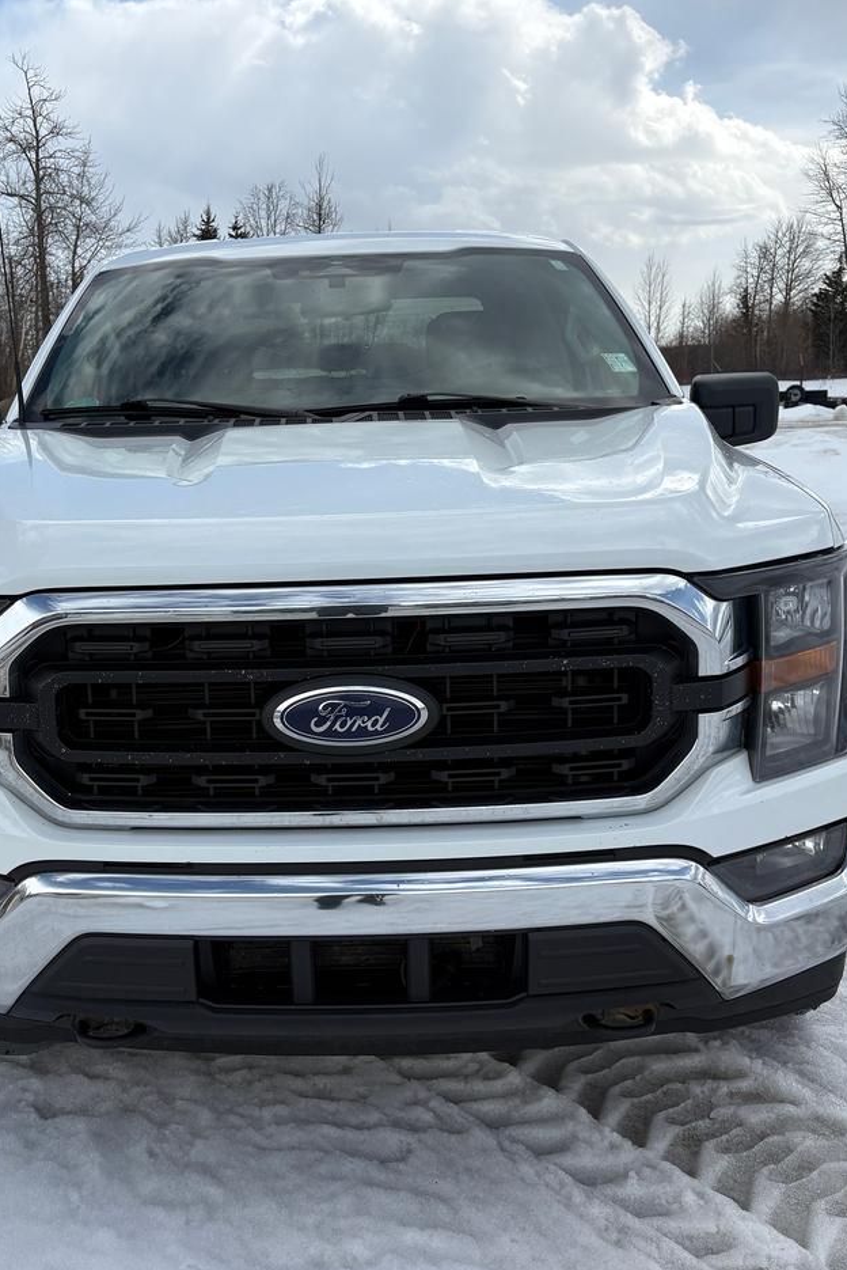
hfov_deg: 35.7
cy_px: 629
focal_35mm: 37
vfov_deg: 51.9
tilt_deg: -8.8
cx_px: 299
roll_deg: +1.9
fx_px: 1305
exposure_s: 1/5814
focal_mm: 5.96
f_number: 1.6
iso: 50
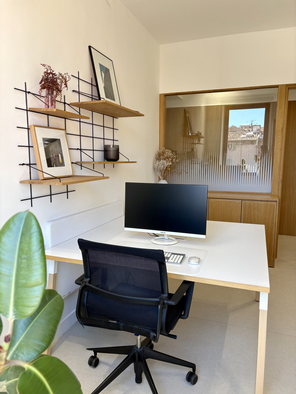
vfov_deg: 67.3
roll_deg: +0.5
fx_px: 296
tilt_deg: -7.2
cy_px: 197
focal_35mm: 26
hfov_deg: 53.1
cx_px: 148
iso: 40
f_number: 1.6
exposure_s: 1/122
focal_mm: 5.96
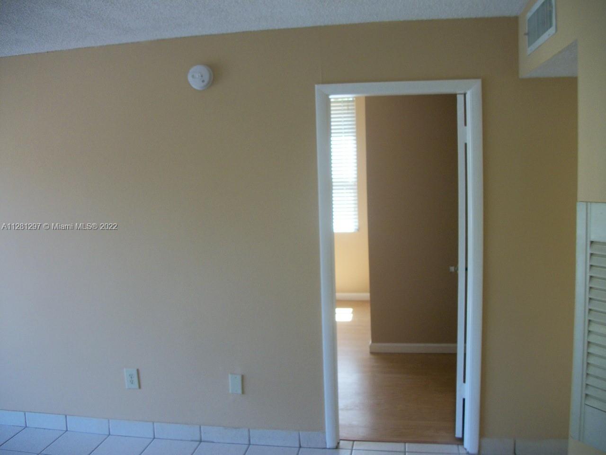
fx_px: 560
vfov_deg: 44.2
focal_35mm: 32
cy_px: 228
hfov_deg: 56.8
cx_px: 303
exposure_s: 1/30
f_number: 2.9
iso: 118
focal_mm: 5.7
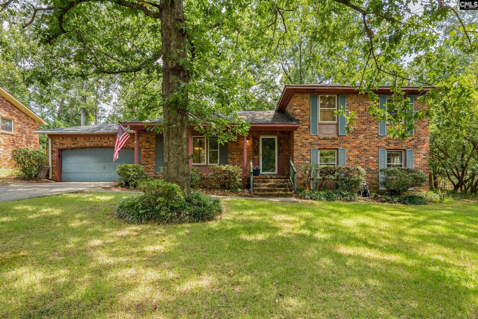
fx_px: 219
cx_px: 239
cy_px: 160
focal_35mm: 16
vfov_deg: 72.1
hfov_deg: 94.9
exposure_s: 1/20
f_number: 7.1
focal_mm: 11
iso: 250
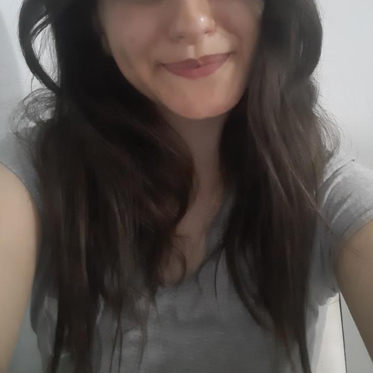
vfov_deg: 40.6
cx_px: 199
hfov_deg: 40.9
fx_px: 500
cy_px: 140
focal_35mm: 41
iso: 1250
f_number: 2
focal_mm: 2.66
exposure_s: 1/8
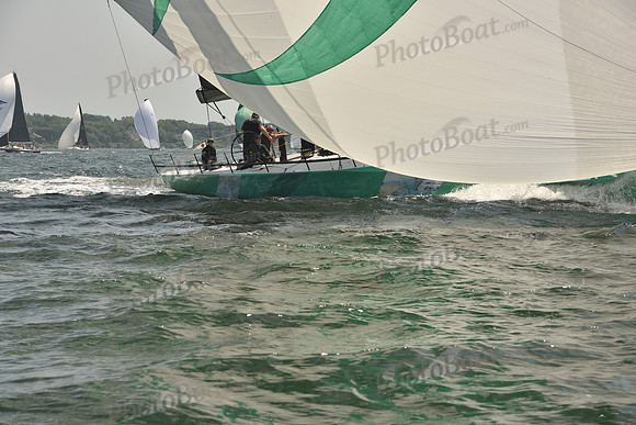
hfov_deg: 20.0
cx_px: 318
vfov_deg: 13.4
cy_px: 212
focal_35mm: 102
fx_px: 1802
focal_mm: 102
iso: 250
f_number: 8
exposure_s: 1/640
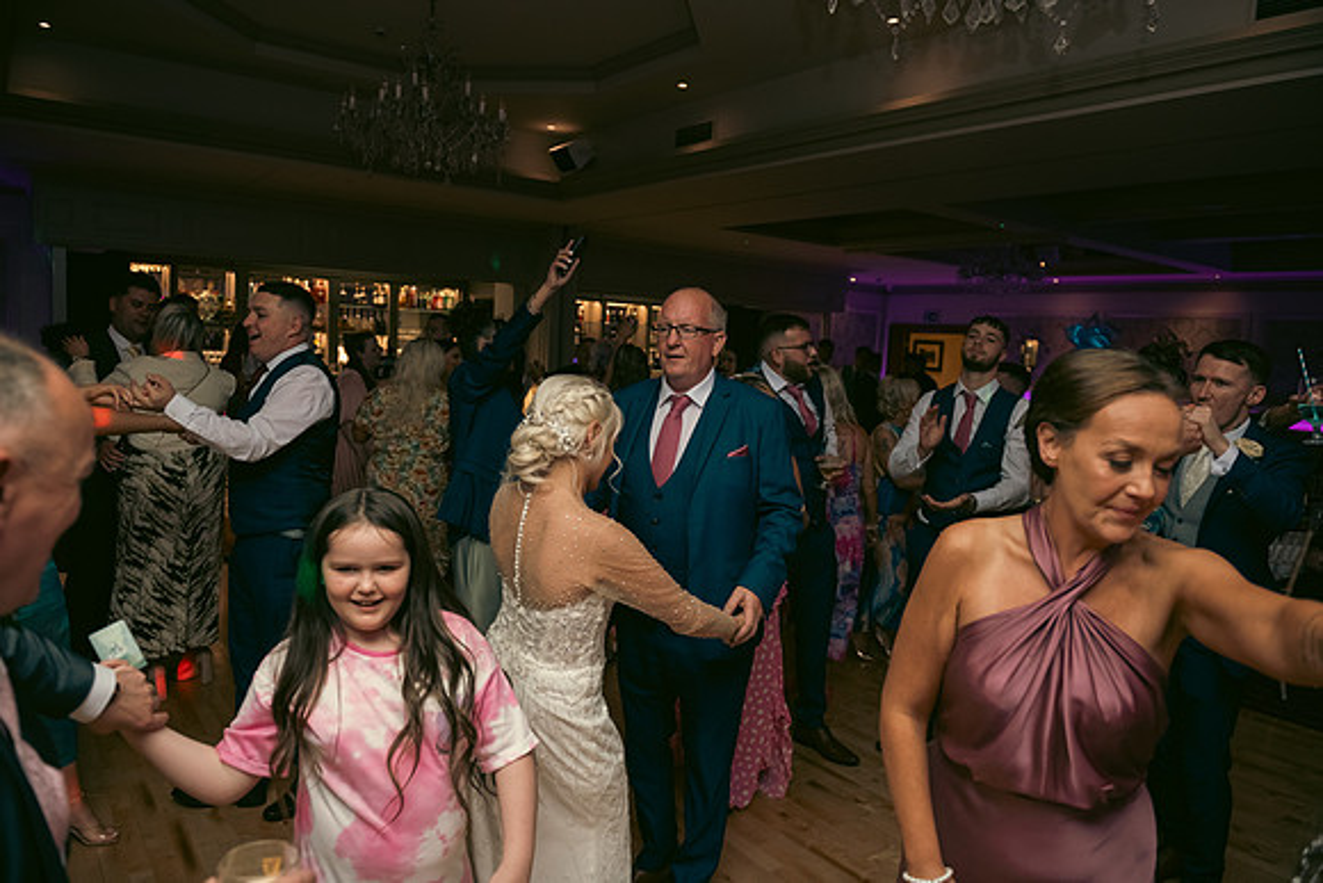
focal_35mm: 24
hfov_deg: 73.7
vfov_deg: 53.2
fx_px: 882
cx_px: 662
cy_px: 442
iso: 800
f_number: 3.5
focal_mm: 24
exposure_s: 1/160
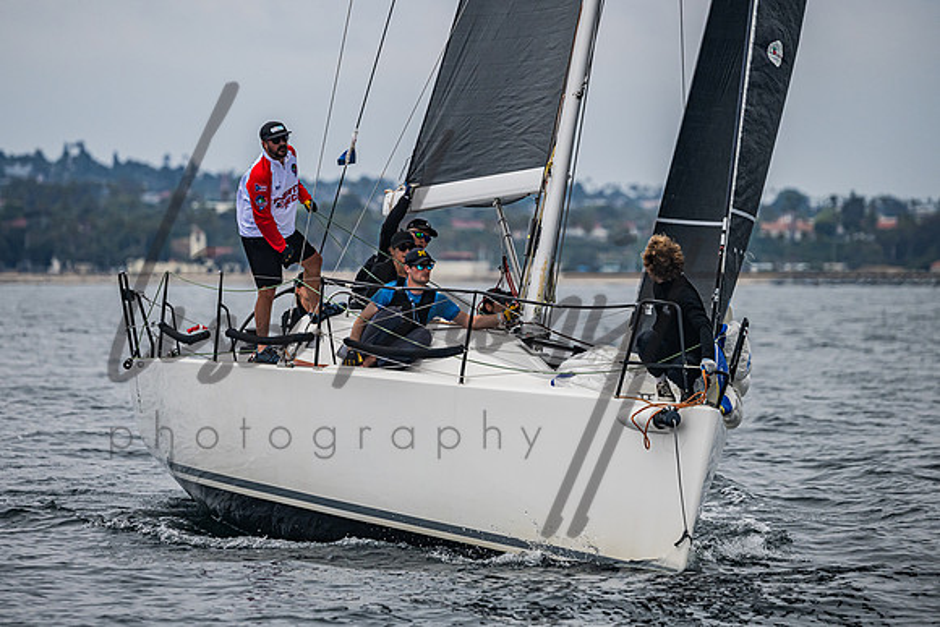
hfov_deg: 5.4
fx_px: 9974
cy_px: 261
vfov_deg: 3.6
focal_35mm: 382
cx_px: 424
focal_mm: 300
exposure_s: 1/6400
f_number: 5.6
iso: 400
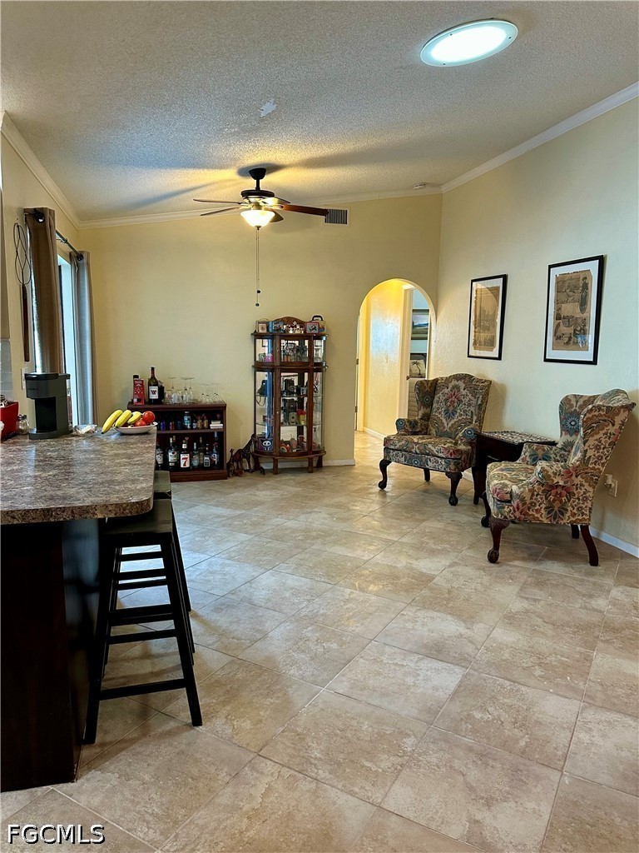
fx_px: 591
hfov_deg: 56.8
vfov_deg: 71.6
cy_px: 426
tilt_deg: -6.1
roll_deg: -0.5
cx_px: 320
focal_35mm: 24
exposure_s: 1/60
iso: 250
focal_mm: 6.86
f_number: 1.78
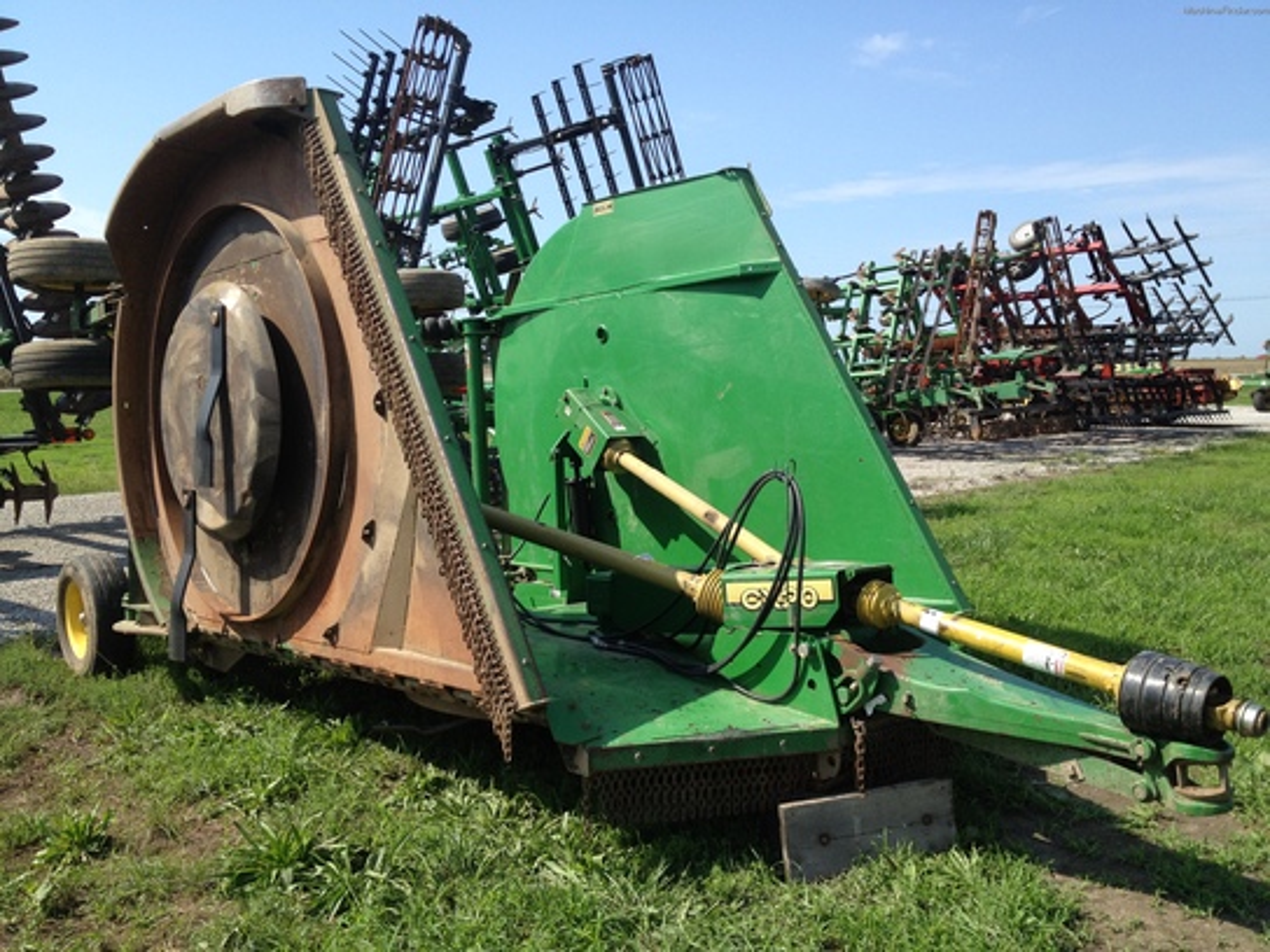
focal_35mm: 35
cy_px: 476
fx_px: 1284
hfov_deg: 52.6
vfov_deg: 40.7
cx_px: 635
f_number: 2.4
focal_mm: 4.28
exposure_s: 1/1284
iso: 64
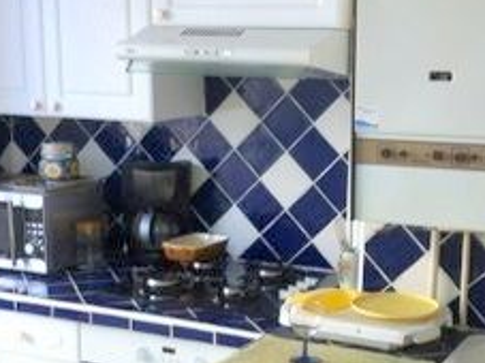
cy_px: 255
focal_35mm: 74
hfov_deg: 26.3
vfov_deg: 19.8
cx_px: 282
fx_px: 1036
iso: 80
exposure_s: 1/20
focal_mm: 3.85
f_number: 2.8
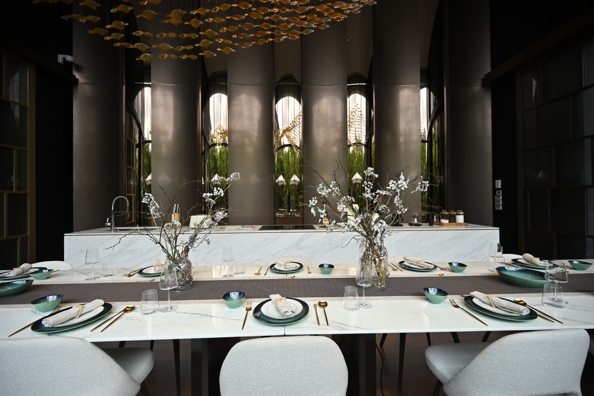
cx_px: 297
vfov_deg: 81.2
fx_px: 231
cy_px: 198
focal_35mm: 14
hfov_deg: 104.3
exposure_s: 1/4000
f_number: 4
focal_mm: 14
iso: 2000
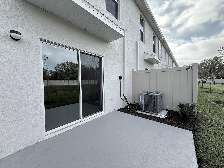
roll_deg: +0.6
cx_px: 112
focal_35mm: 14
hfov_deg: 102.1
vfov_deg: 85.7
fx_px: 91
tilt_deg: -2.1
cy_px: 84
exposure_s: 1/679
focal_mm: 2.22
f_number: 2.2
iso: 50
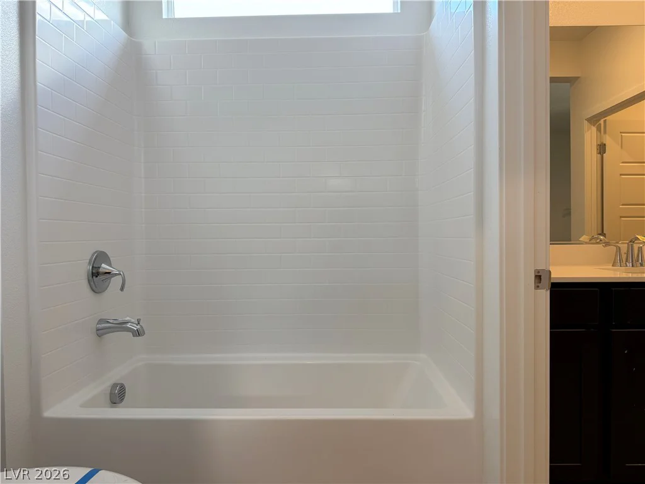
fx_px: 447
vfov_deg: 56.8
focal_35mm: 24
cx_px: 322
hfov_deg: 71.6
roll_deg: +0.1
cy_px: 242
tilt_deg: -0.9
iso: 100
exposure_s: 1/120
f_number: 1.78
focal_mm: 6.76
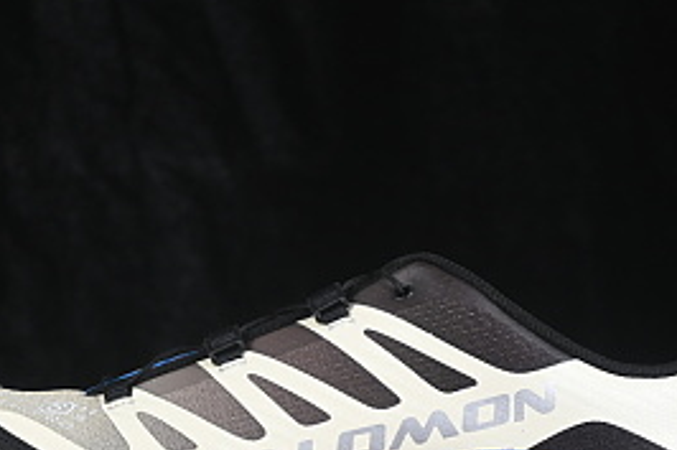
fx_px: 2650
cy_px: 344
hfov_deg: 14.6
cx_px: 344
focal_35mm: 141
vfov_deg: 9.7
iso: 160
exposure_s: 1/60
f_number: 6.3
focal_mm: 50
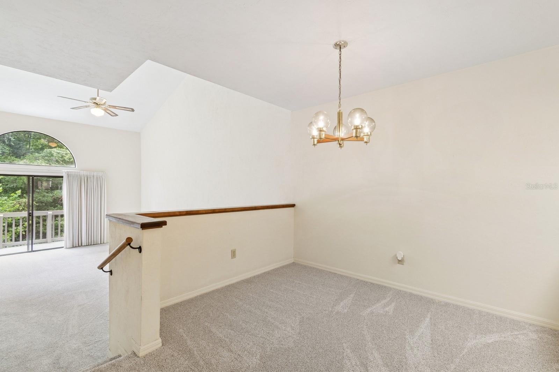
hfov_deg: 100.4
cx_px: 280
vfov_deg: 77.3
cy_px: 186
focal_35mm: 15
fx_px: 233
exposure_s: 1/8
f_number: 8
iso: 200
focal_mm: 10
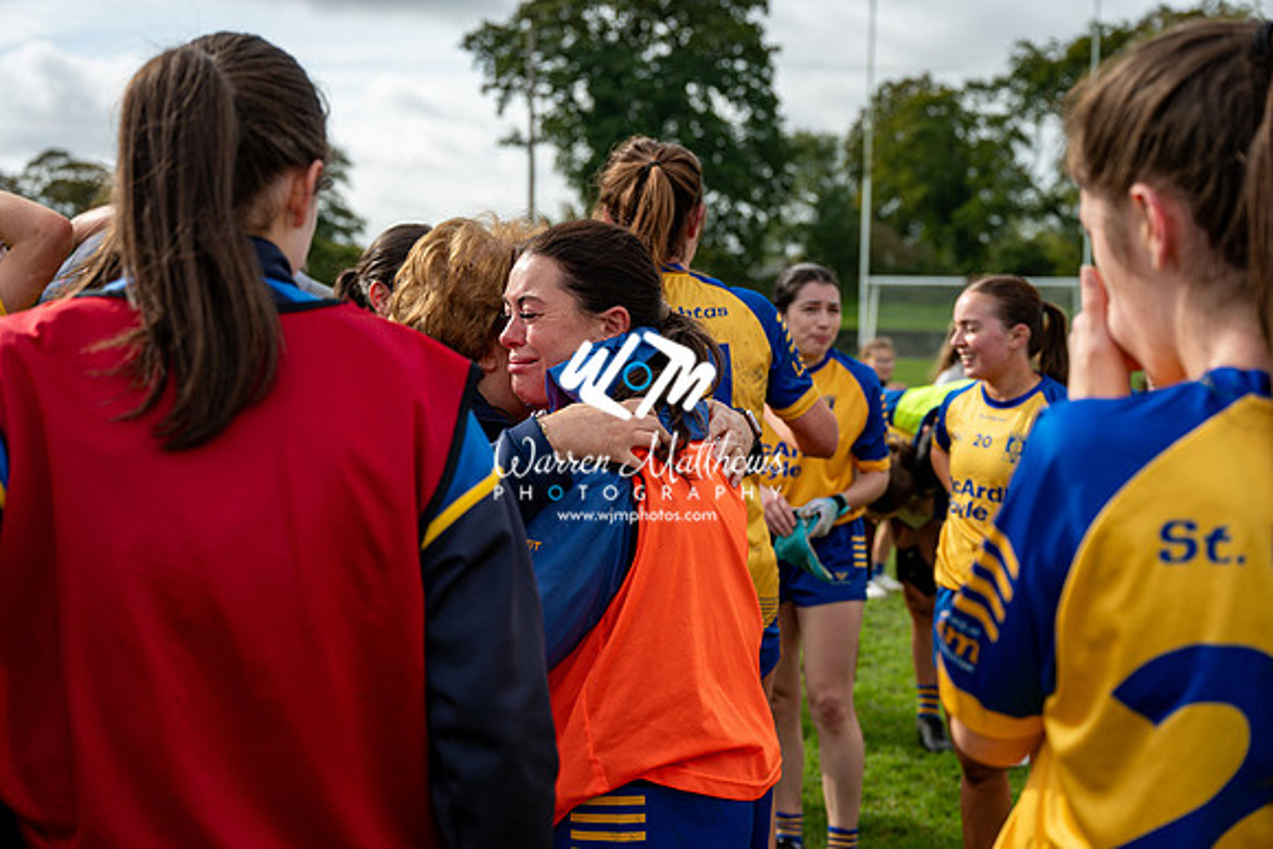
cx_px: 636
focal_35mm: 50
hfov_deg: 39.6
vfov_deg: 27.0
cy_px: 424
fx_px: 1768
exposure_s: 1/800
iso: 100
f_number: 4
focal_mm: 50
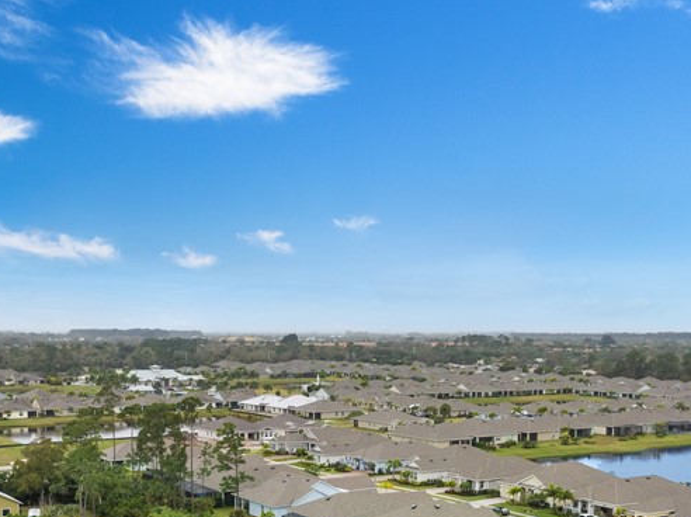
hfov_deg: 38.2
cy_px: 469
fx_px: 997
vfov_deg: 27.9
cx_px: 343
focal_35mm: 50
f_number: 2.8
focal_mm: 12.29
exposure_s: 1/40
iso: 200
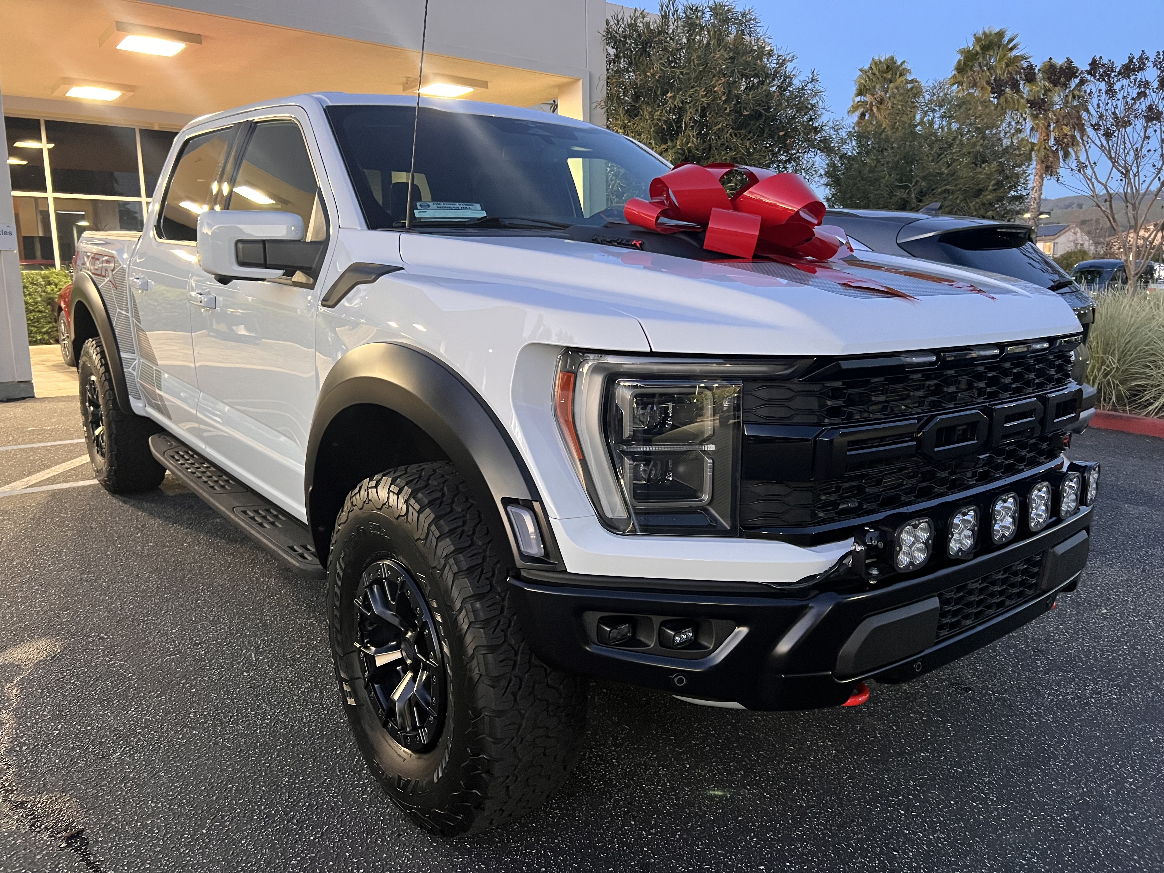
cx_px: 582
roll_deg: +1.0
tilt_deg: -10.0
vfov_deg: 53.1
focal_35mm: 26
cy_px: 436
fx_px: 874
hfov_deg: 67.3
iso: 500
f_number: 1.5
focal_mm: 5.7
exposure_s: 1/60
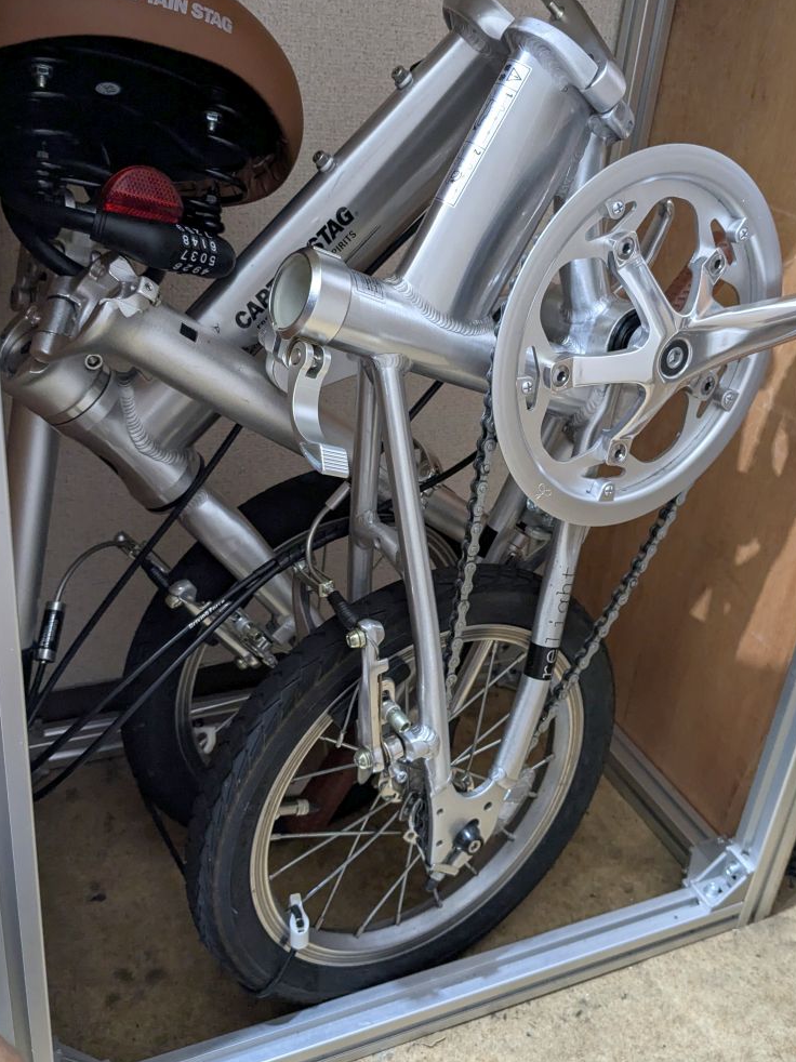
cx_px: 449
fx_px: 1012
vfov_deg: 55.3
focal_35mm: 33
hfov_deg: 42.8
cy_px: 501
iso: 574
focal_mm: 4.38
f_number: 1.73
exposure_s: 1/25
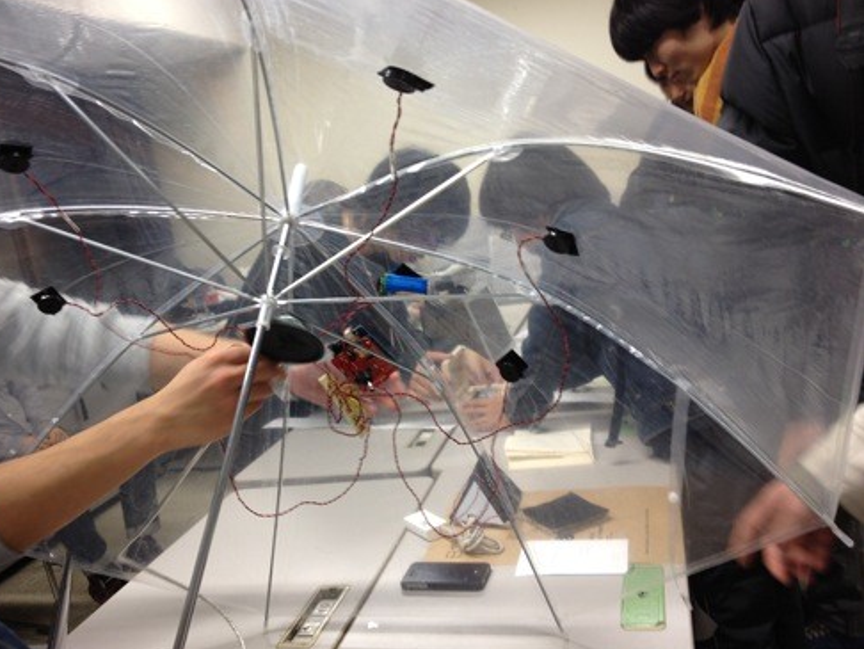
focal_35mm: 36
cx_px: 421
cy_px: 328
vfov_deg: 39.7
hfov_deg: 51.3
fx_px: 899
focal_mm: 4.28
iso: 64
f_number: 2.4
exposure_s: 1/20
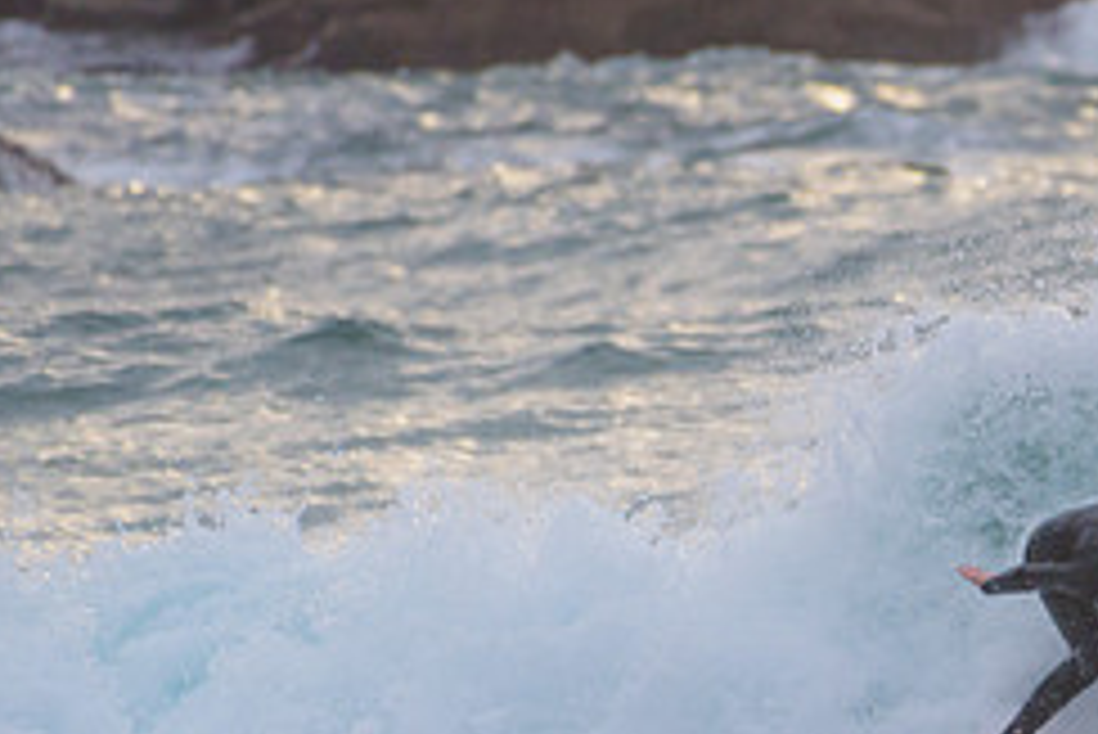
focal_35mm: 1460
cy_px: 760
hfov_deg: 1.4
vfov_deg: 0.9
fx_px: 44555
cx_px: 1243
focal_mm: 500
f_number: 5.6
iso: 360
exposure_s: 1/1250
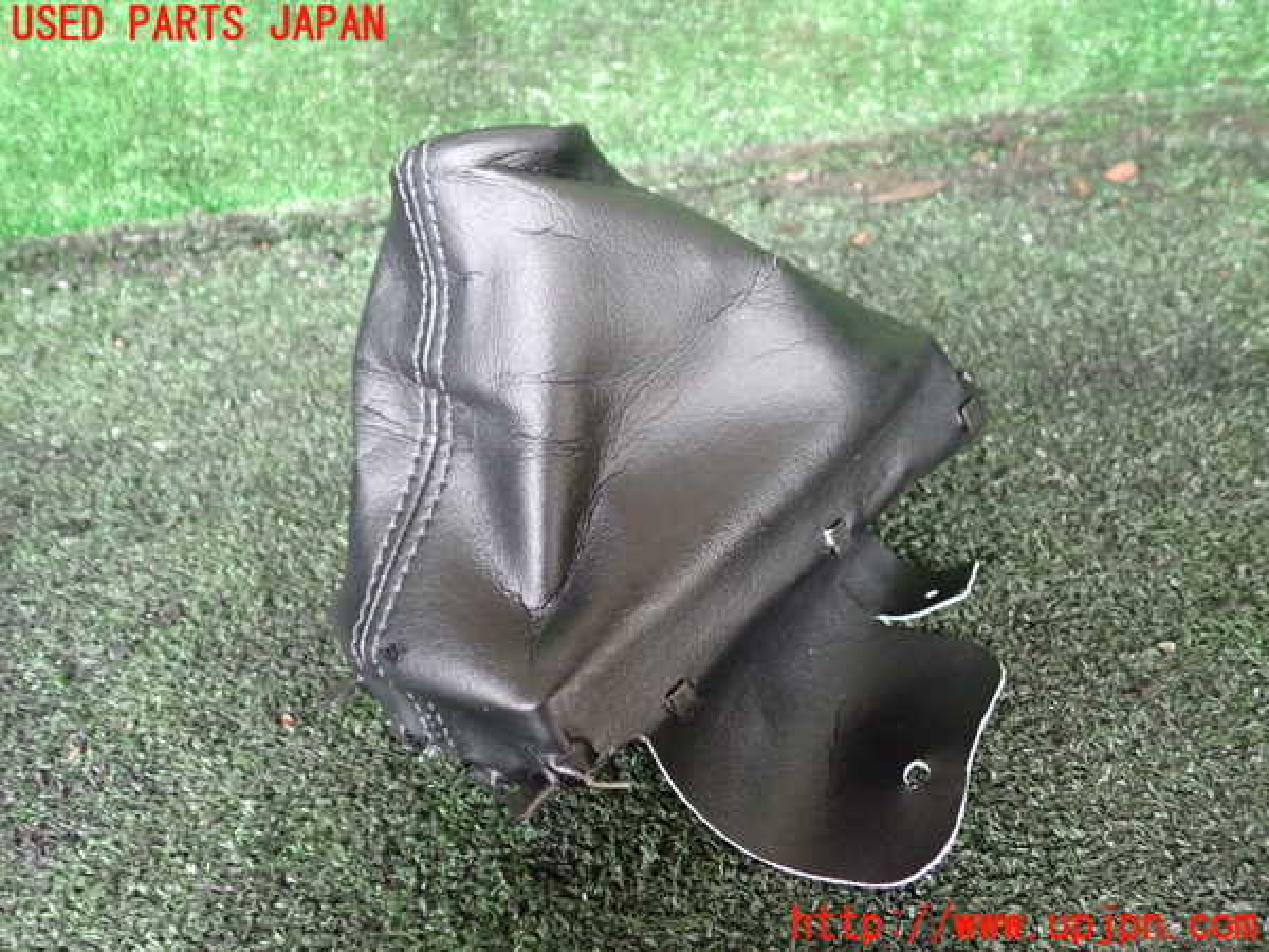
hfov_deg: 60.0
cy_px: 476
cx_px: 634
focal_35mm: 30
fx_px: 1100
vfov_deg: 46.8
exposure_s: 1/30
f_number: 2.3
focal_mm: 5.4
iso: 500
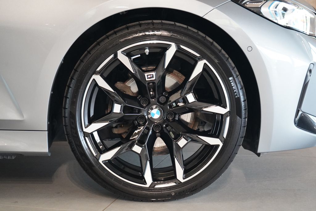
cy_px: 106
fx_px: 614
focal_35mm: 70
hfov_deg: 28.8
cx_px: 158
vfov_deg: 19.5
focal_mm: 70
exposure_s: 1/160
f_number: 5.6
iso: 10000
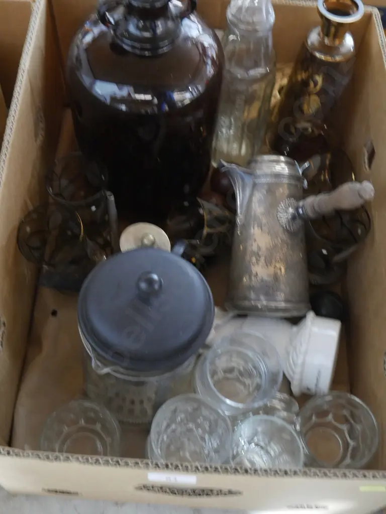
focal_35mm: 44
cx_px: 193
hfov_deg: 32.9
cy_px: 257
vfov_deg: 42.9
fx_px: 654
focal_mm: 22
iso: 3200
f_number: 4.7
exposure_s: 1/10
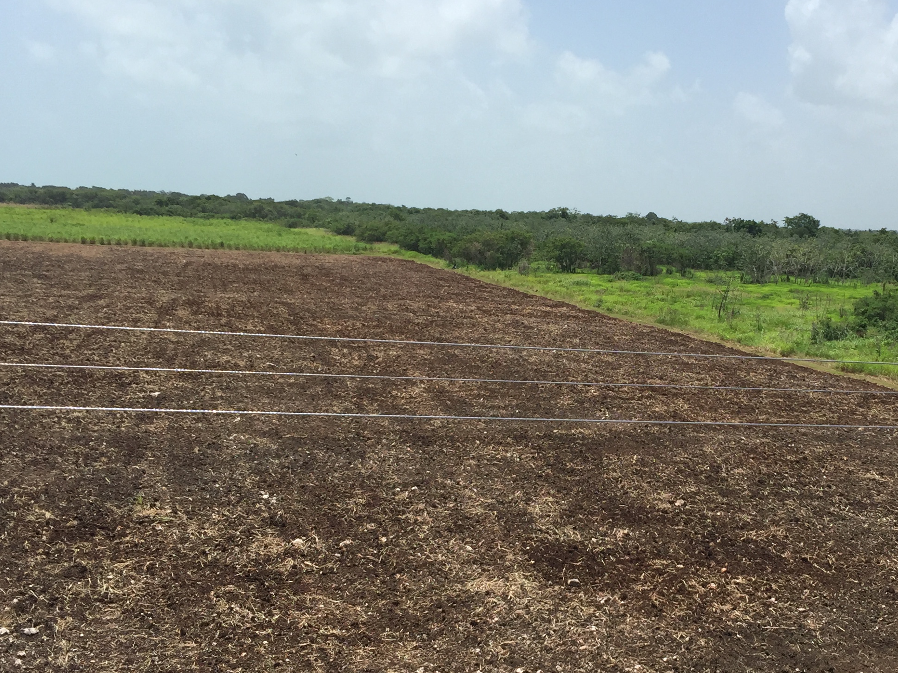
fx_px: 1271
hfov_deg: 38.3
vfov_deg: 29.5
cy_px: 427
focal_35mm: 49
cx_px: 624
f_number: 2.2
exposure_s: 1/3049
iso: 32
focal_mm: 4.15
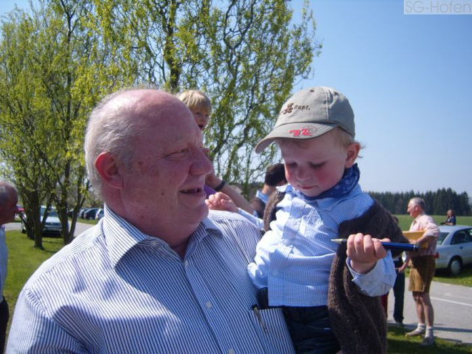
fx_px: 477
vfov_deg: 40.7
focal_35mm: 35
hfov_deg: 52.6
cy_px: 177
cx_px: 236
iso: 80
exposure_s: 1/250
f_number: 7.1
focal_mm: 7.4
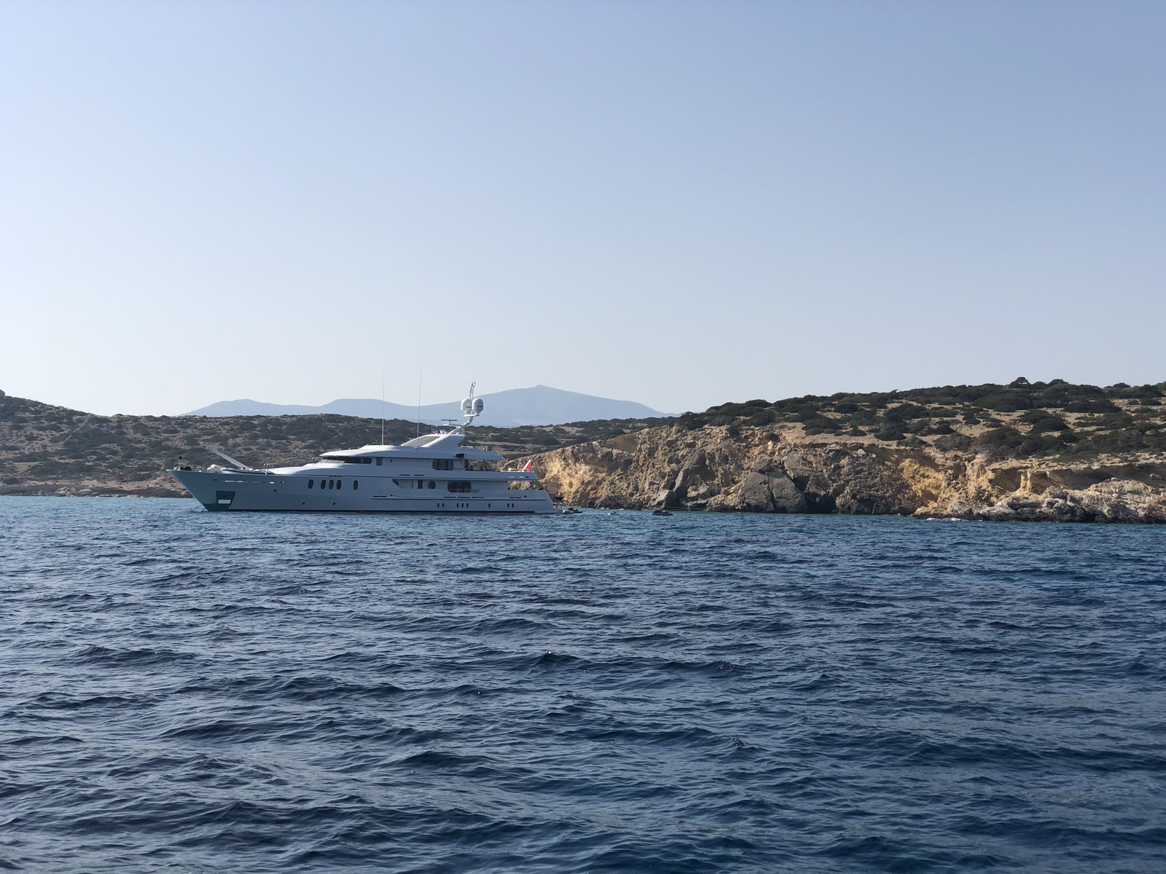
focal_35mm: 52
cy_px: 437
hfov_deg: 36.8
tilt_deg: +4.5
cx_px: 583
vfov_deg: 28.0
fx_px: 1752
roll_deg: -0.7
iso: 16
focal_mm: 6
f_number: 2.4
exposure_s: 1/2088
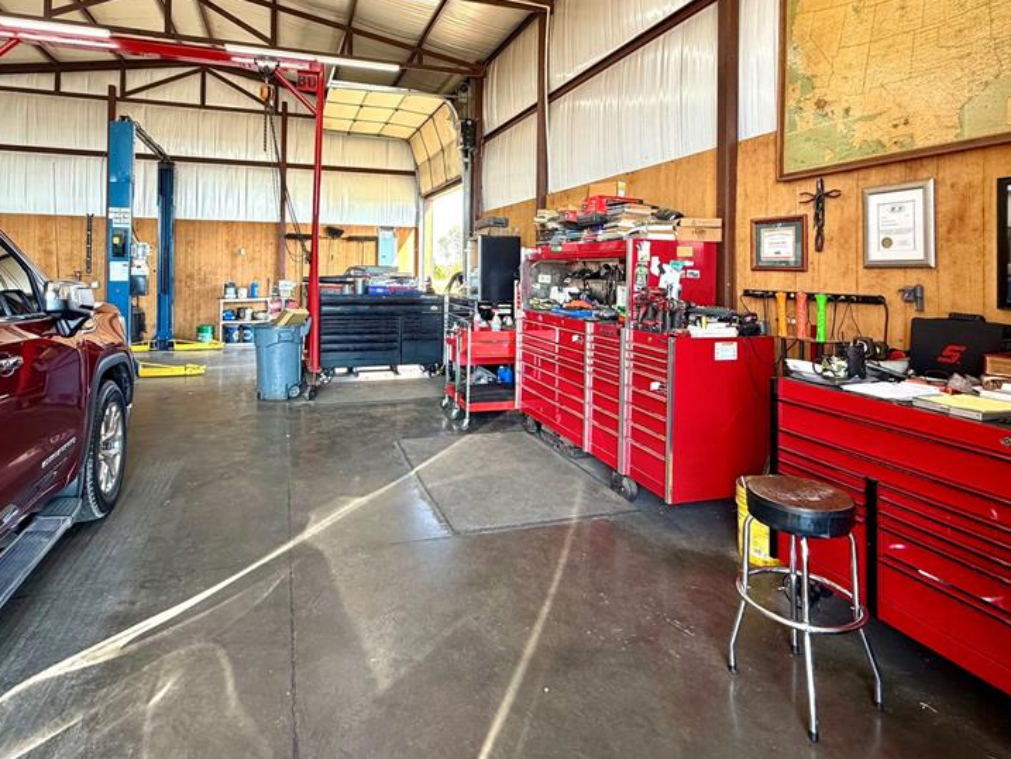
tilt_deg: +0.7
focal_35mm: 20
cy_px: 264
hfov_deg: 81.7
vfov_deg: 64.6
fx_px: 584
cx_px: 478
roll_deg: -0.3
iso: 125
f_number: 2.2
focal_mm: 2.22
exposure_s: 1/121
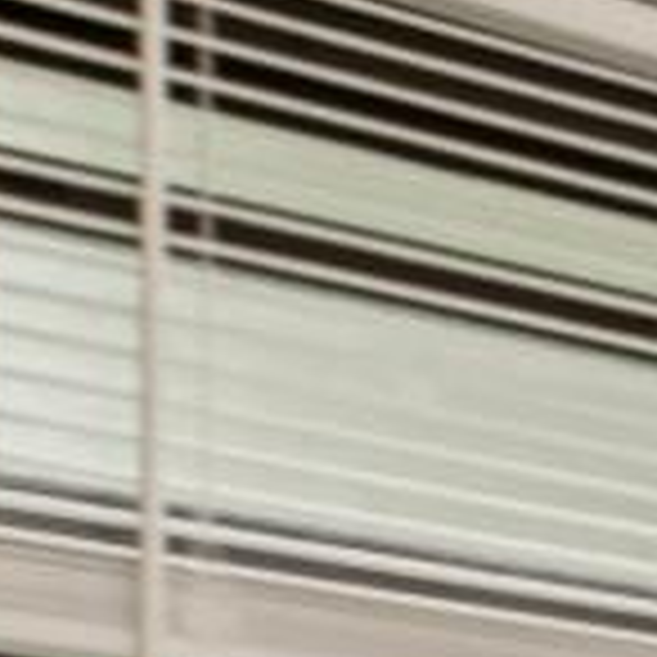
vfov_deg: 11.1
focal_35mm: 131
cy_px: 1602
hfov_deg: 9.4
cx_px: 2164
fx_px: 2813
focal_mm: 15
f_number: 8
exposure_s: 1/80
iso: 160
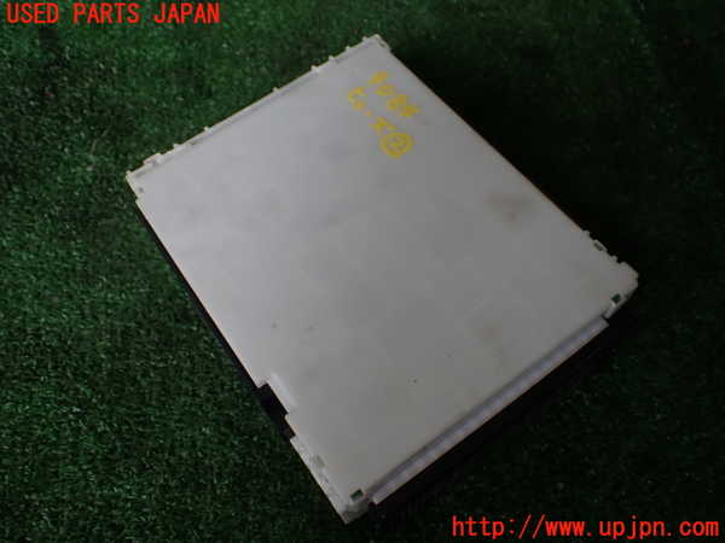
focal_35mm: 30
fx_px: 628
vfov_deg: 46.8
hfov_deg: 60.0
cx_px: 362
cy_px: 272
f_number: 2.3
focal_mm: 5.4
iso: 100
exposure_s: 1/200
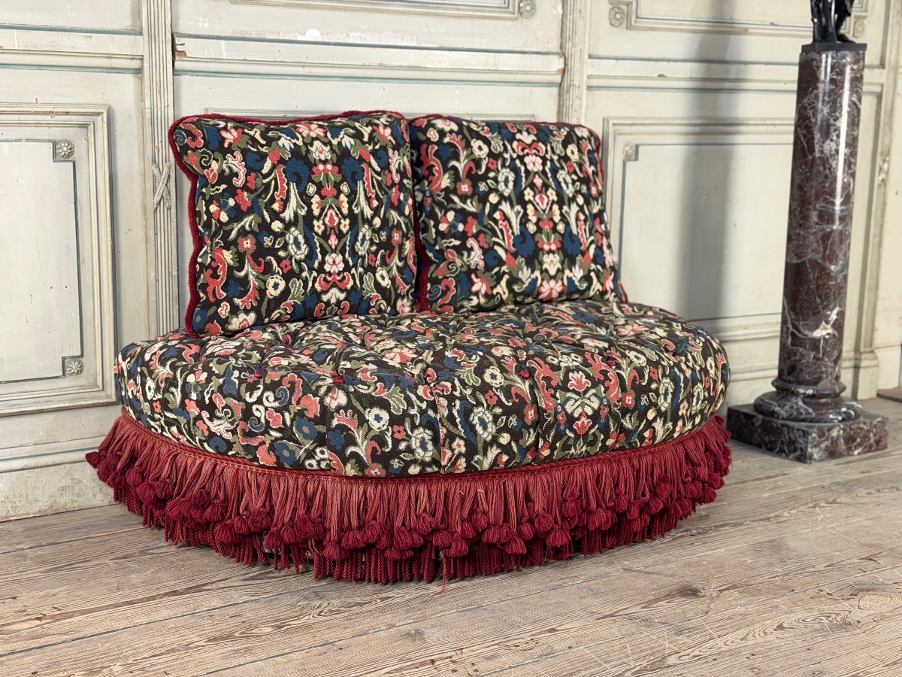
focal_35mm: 48
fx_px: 1251
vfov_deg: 30.3
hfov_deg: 39.7
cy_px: 338
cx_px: 451
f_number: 1.78
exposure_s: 1/50
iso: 250
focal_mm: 6.76
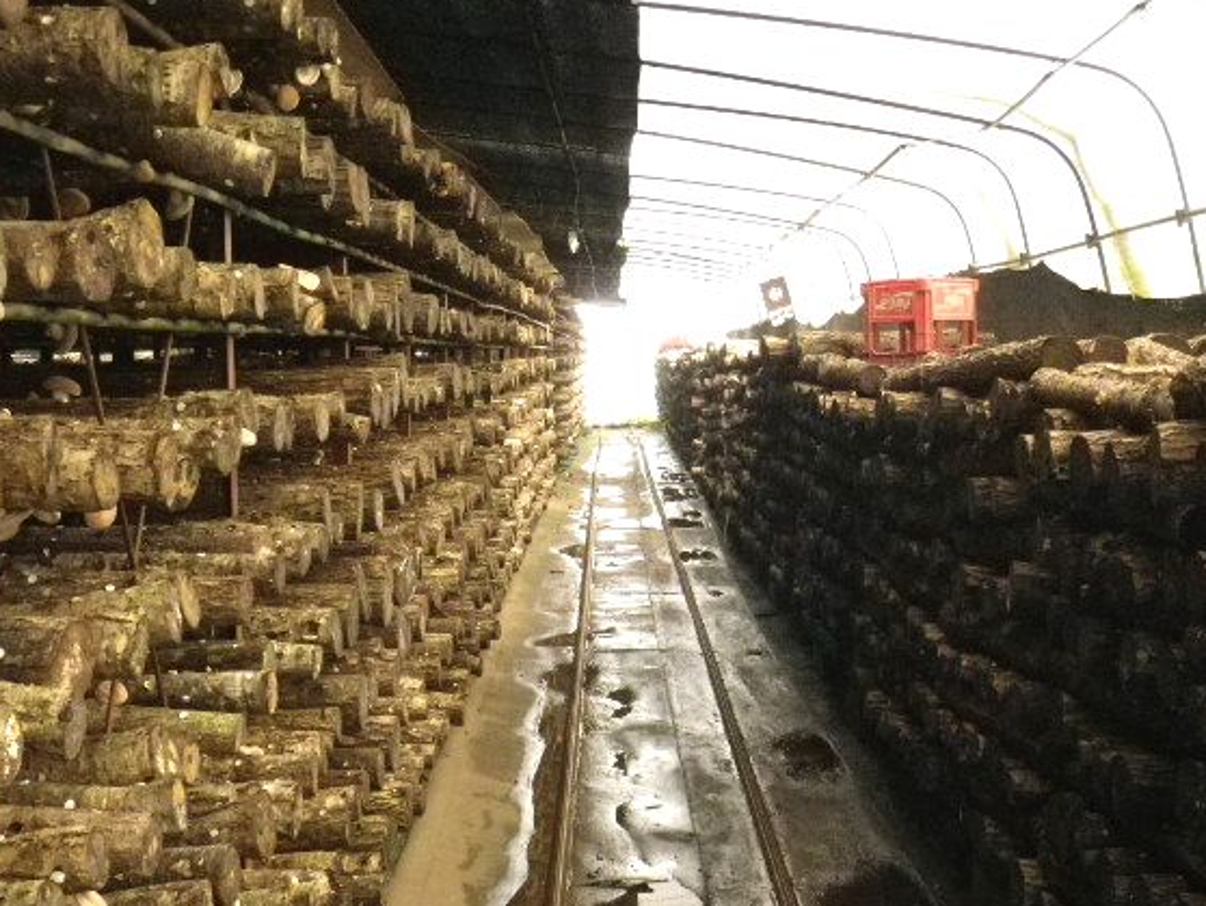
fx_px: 1638
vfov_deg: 30.9
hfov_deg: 40.4
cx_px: 635
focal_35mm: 47
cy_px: 504
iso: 800
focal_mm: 7.3
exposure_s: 1/50
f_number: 3.9
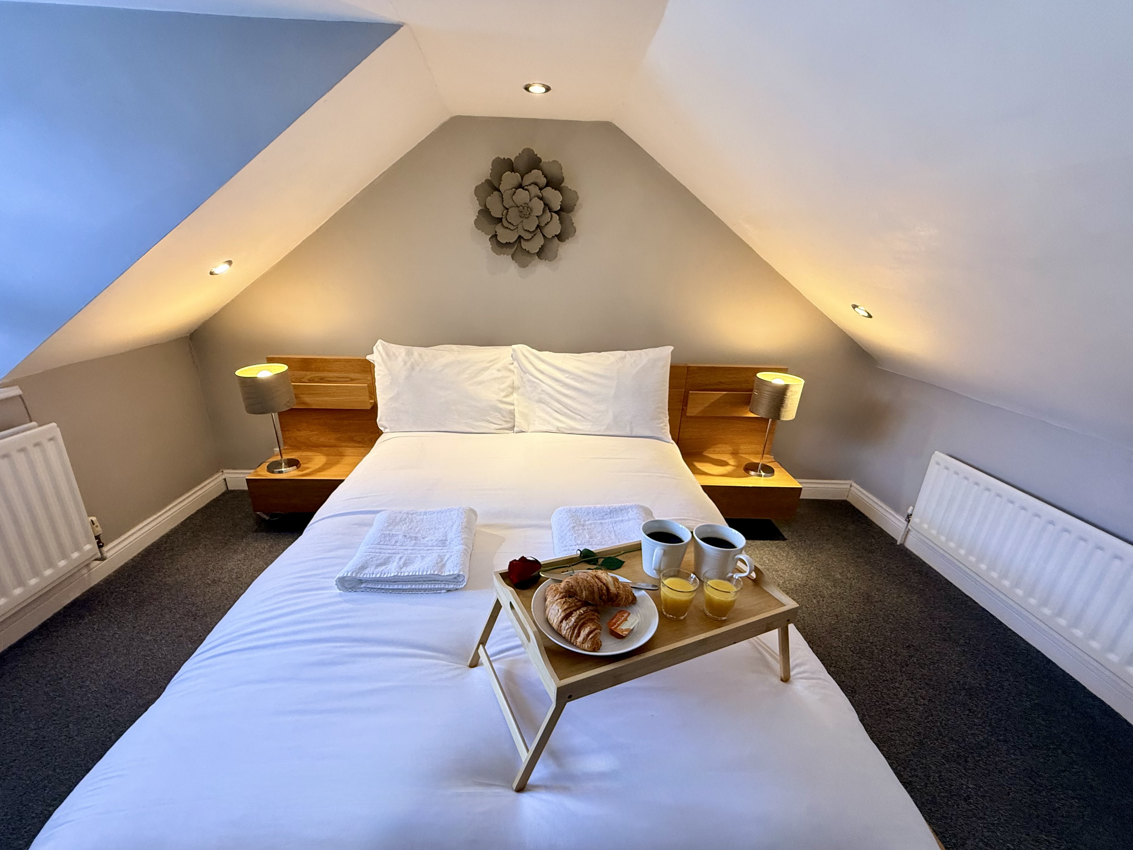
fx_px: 491
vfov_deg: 81.7
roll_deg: -1.3
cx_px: 552
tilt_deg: -20.3
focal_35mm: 15
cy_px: 451
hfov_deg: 98.2
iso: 250
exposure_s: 1/100
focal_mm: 2.22
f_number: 2.2
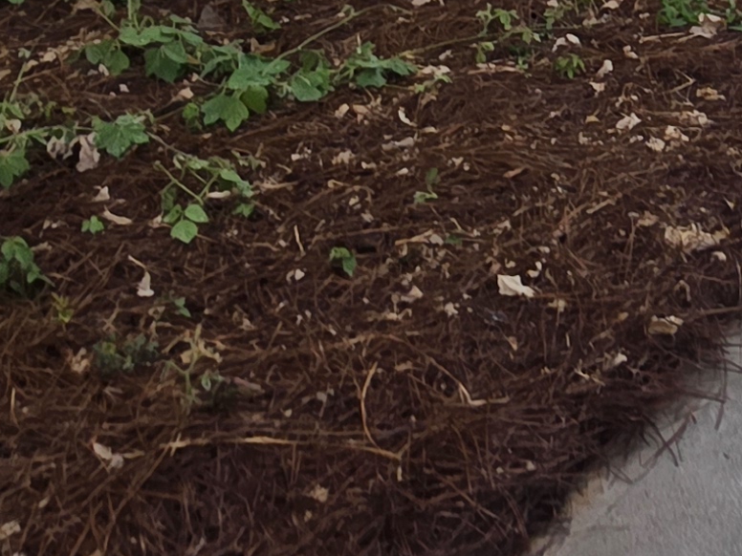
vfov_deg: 19.2
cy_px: -280
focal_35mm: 67
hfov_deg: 25.1
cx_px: 964
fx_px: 1436
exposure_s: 1/120
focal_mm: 2.2
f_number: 1.9
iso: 20
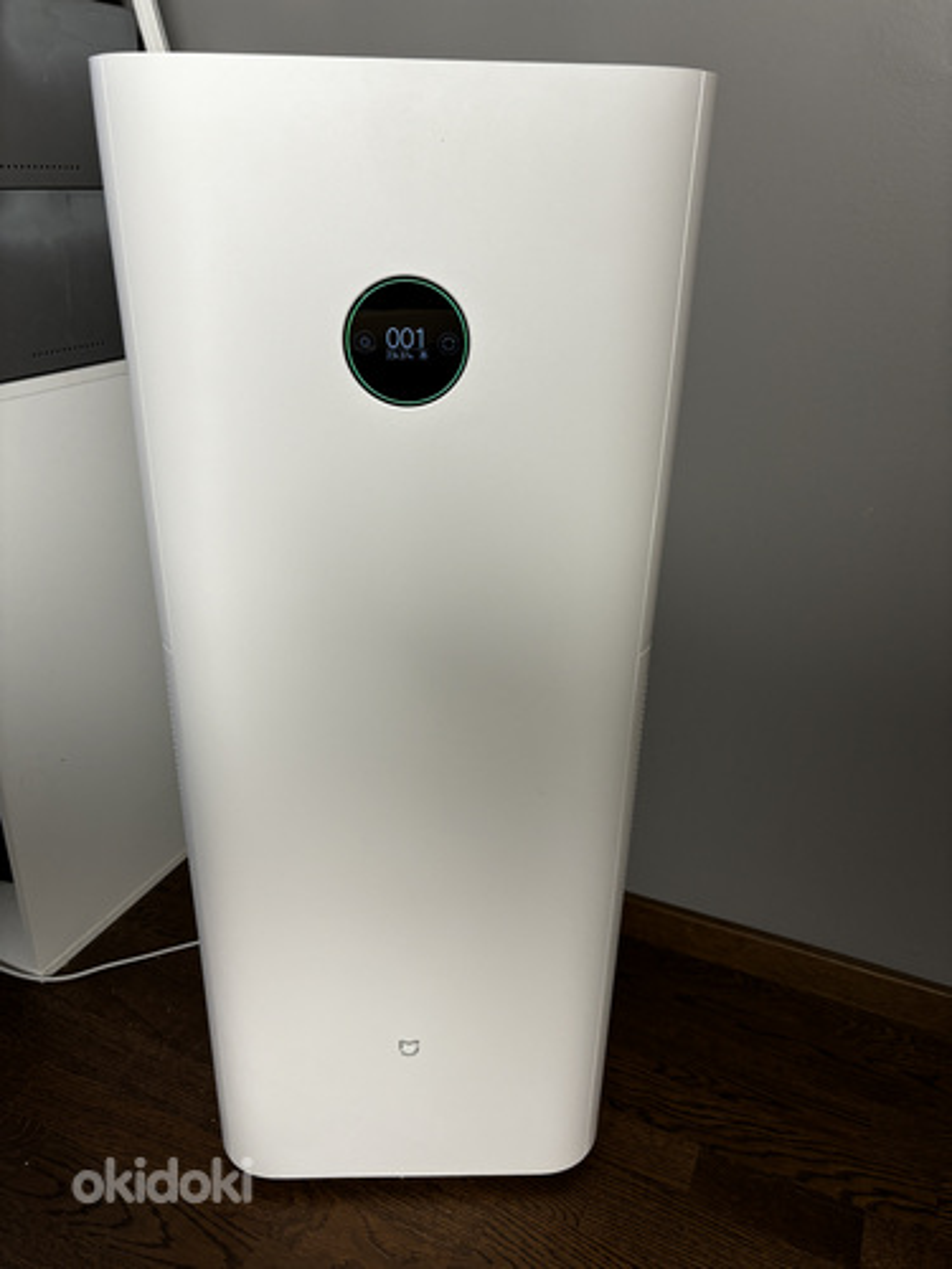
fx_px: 953
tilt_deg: -24.2
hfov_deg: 53.1
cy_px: 634
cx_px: 476
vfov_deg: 67.3
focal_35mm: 26
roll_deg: -2.1
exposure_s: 1/50
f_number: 1.6
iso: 100
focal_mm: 5.96
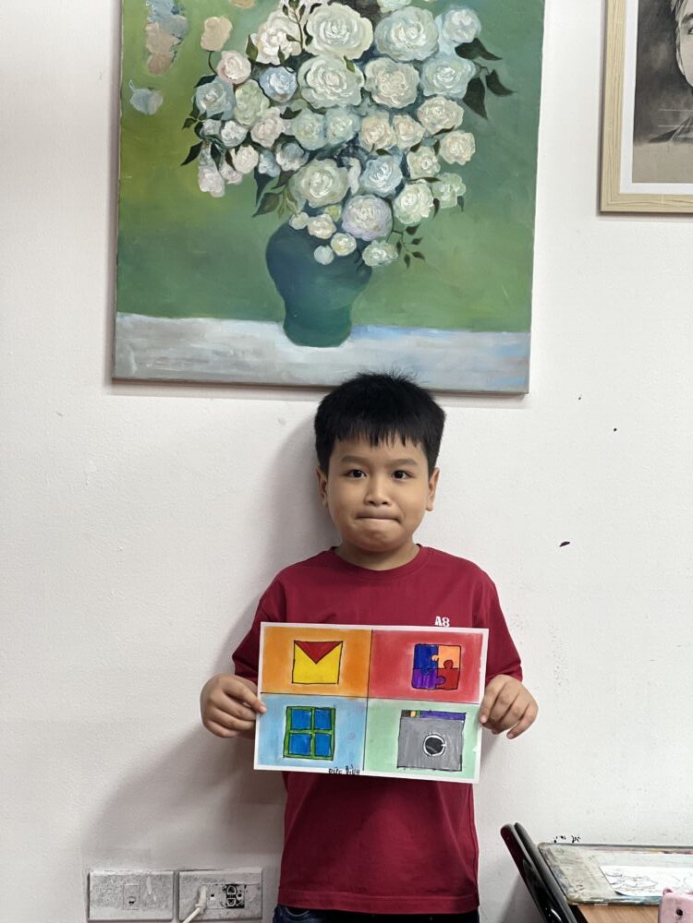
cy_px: 462
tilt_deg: -3.4
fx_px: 2055
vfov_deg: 25.3
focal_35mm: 77
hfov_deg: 19.1
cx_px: 346
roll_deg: -1.7
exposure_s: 1/50
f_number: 2.8
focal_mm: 9
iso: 160
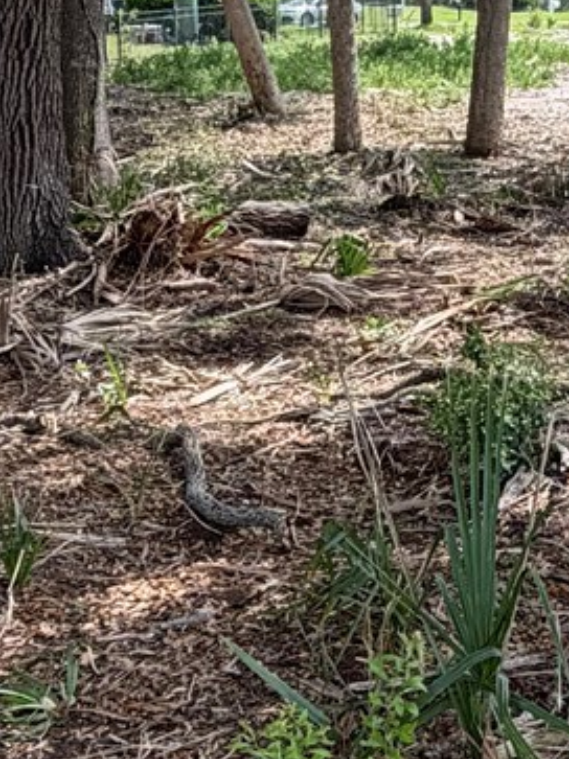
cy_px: 276
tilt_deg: -10.5
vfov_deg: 26.2
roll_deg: +0.5
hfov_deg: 19.6
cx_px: 500
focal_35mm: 74
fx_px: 1623
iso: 50
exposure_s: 1/502
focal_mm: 2.22
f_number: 2.2
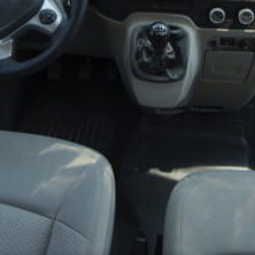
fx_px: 358
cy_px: -11
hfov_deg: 39.1
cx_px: 141
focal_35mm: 43
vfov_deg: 34.8
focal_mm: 16
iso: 100
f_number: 4.5
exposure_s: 1/500
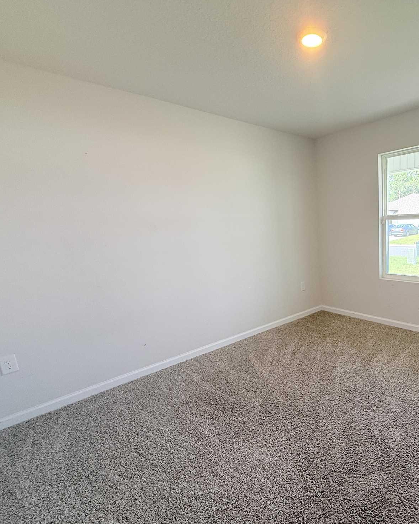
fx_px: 295
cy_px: 271
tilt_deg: -9.2
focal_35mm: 19
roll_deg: +2.6
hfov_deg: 65.3
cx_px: 327
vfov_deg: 83.3
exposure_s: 1/120
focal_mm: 2.22
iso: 80
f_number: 2.2
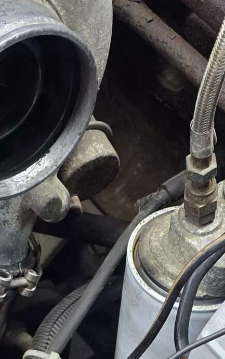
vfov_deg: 20.1
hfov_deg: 14.5
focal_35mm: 90
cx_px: 124
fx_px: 883
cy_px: 526
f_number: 1.7
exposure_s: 1/31.5
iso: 250
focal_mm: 6.3
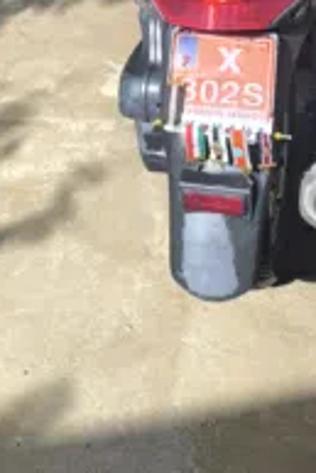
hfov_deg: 20.6
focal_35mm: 66
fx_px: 867
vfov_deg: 28.1
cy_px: -28
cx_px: 122
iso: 50
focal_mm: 6.14
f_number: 1.65
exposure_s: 1/523
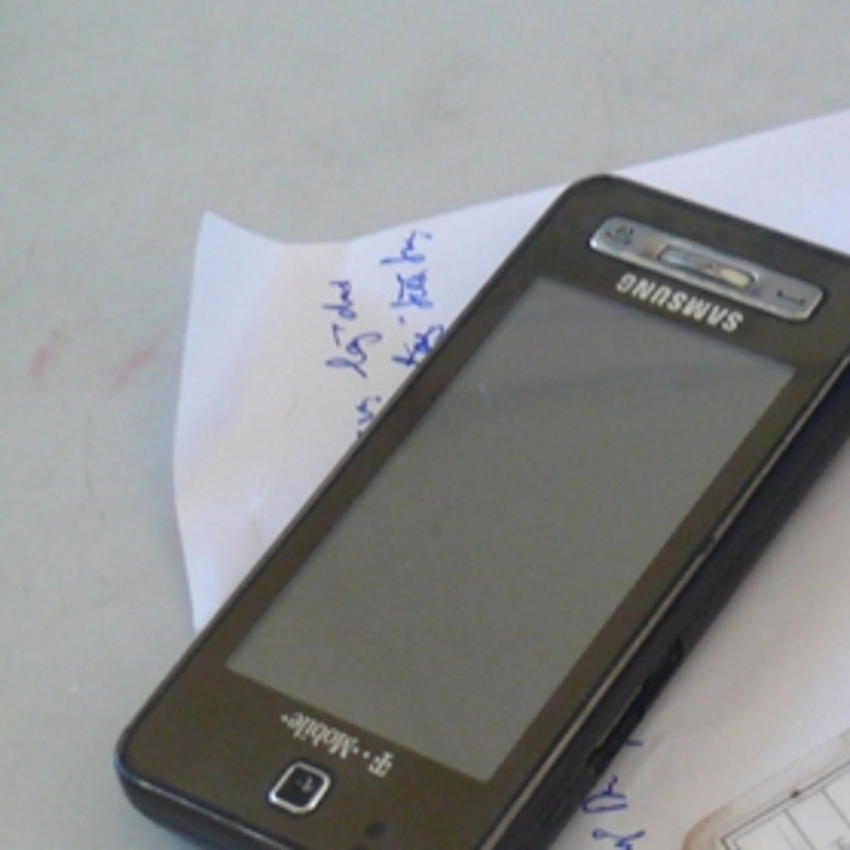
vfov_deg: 14.9
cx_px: 1486
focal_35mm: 114
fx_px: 3167
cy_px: 936
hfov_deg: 13.8
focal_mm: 7.4
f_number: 2.8
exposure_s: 1/30
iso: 200
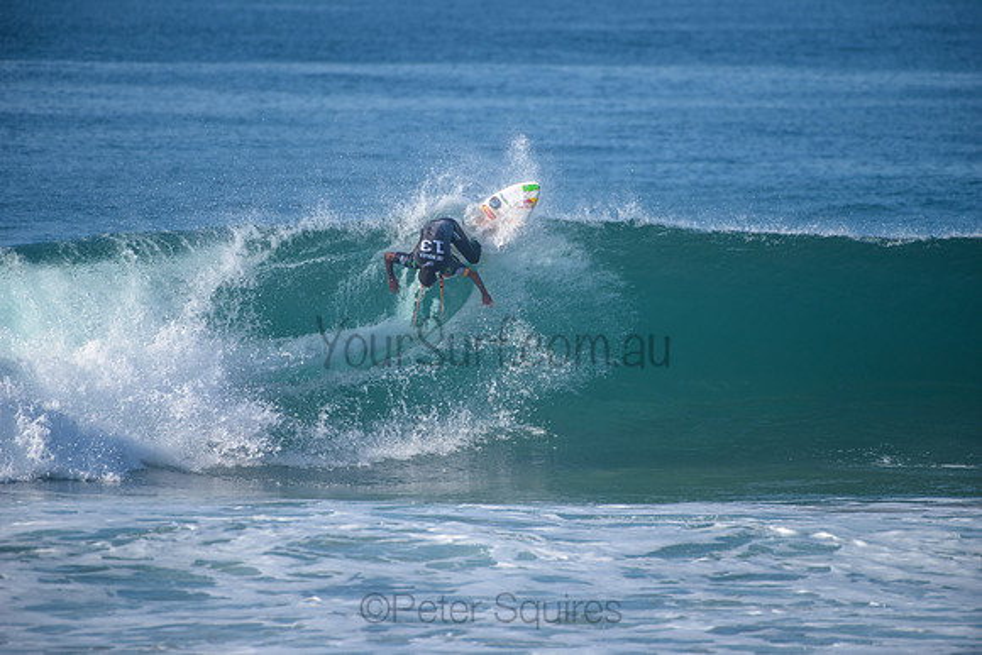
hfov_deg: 4.1
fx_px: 13641
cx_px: 491
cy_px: 328
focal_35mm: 500
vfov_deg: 2.8
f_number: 5.6
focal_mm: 500
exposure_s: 1/2000
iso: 250
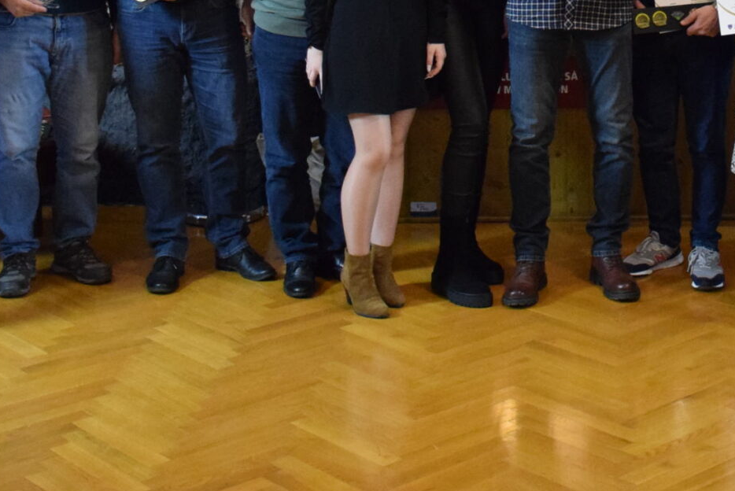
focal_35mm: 74
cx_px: 684
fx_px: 1512
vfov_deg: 17.5
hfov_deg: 26.3
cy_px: -114
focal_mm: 18
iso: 3600
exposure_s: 1/60
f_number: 3.5
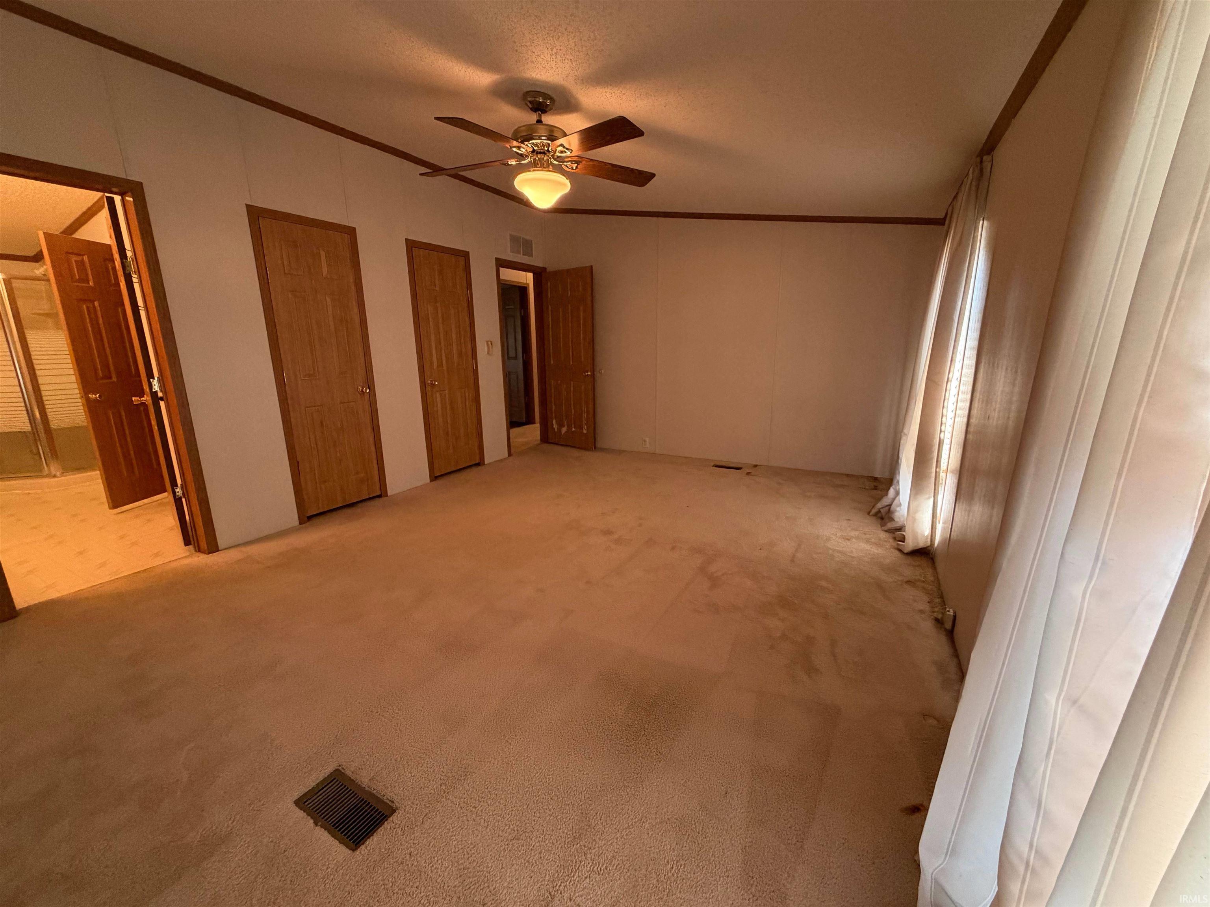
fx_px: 489
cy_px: 454
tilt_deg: -13.2
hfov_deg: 102.1
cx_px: 605
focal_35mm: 14
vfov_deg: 85.7
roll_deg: +1.0
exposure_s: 1/60
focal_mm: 2.22
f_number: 2.2
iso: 200
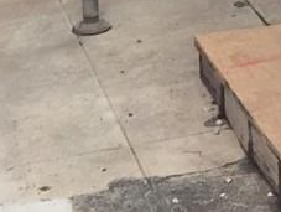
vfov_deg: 6.8
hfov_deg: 9.5
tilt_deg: -3.6
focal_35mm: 204
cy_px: -340
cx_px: 366
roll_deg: +0.6
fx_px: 1659
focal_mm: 4.15
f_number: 2.2
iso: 32
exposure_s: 1/246
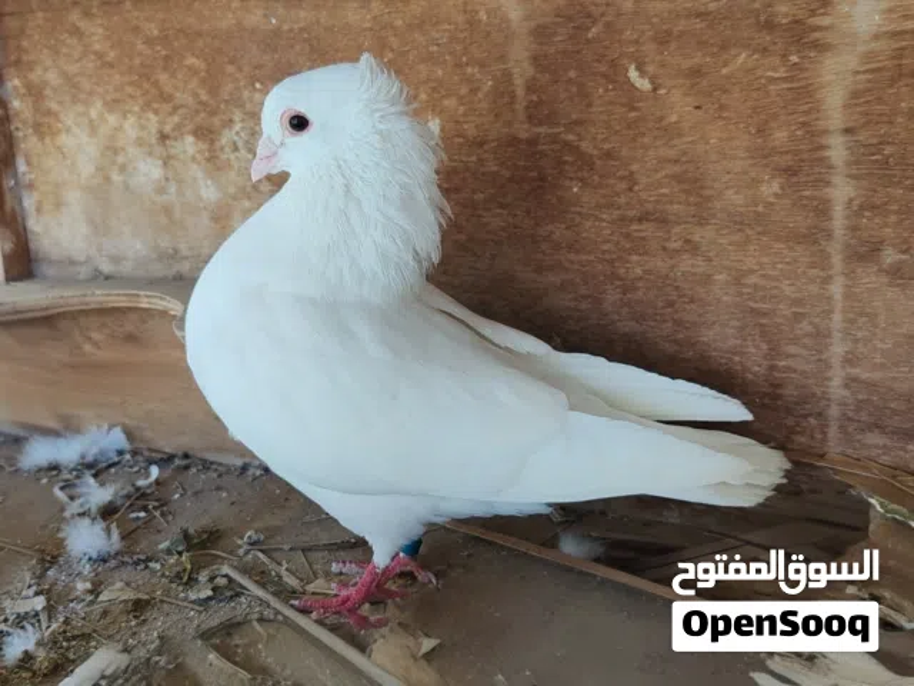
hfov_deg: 42.1
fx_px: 1188
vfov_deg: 32.2
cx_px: 457
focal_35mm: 45
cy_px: 343
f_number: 1.9
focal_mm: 6.12
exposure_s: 1/100
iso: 200
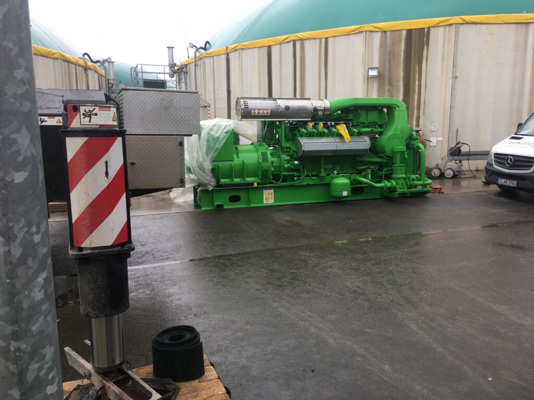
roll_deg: -0.2
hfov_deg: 61.7
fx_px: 447
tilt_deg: -9.7
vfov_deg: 48.2
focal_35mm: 29
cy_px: 200
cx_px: 267
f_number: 2.2
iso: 25
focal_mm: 4.15
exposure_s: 1/123
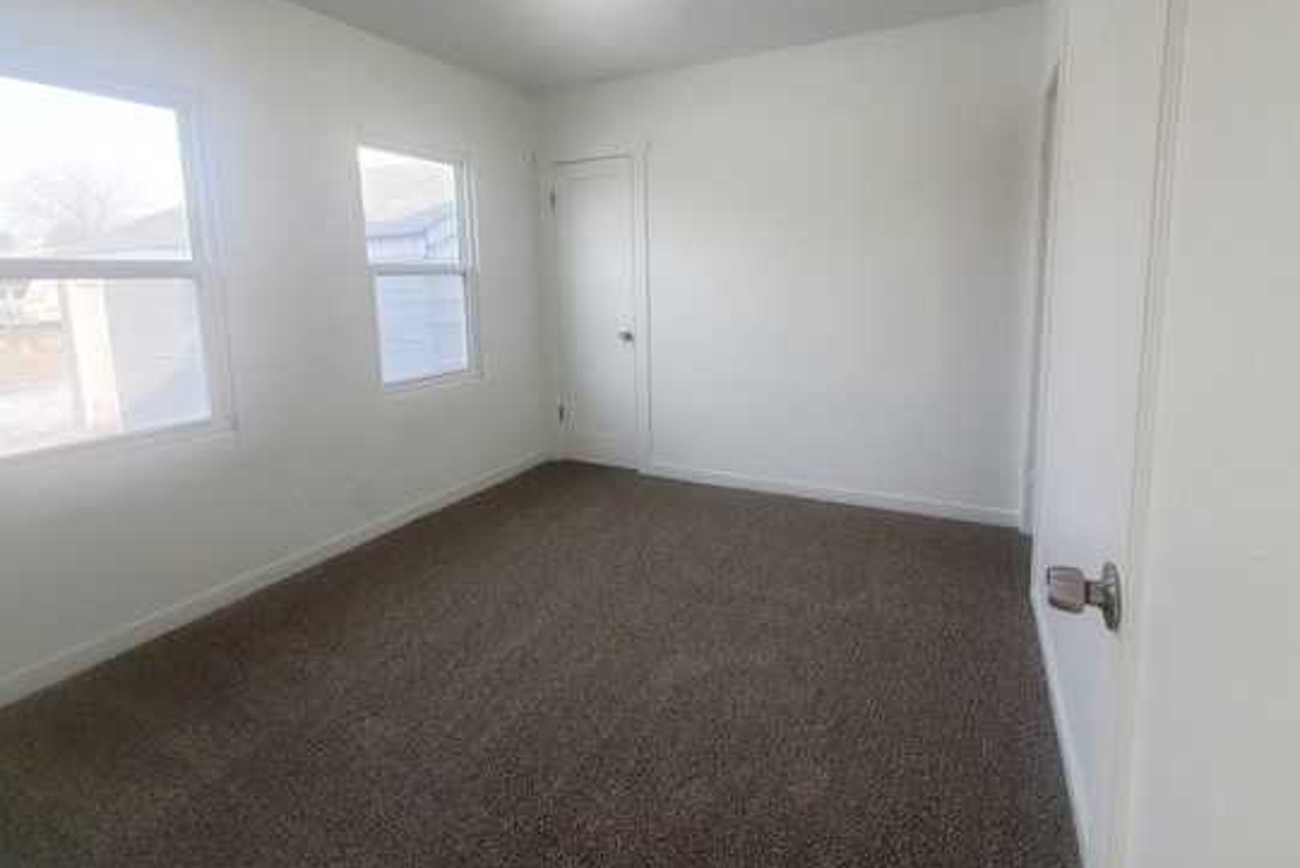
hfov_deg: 96.7
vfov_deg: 73.1
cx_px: 673
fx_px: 578
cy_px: 353
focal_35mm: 16
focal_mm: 1.8
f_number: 2.2
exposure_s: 1/59
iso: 50
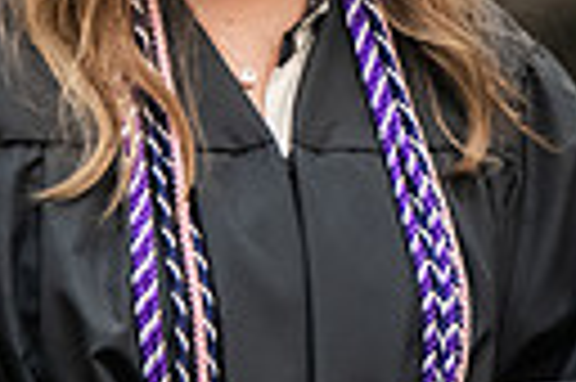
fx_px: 13023
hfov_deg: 2.5
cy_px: -20
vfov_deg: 1.7
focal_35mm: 815
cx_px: 256
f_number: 3.2
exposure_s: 1/200
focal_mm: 180
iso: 2500
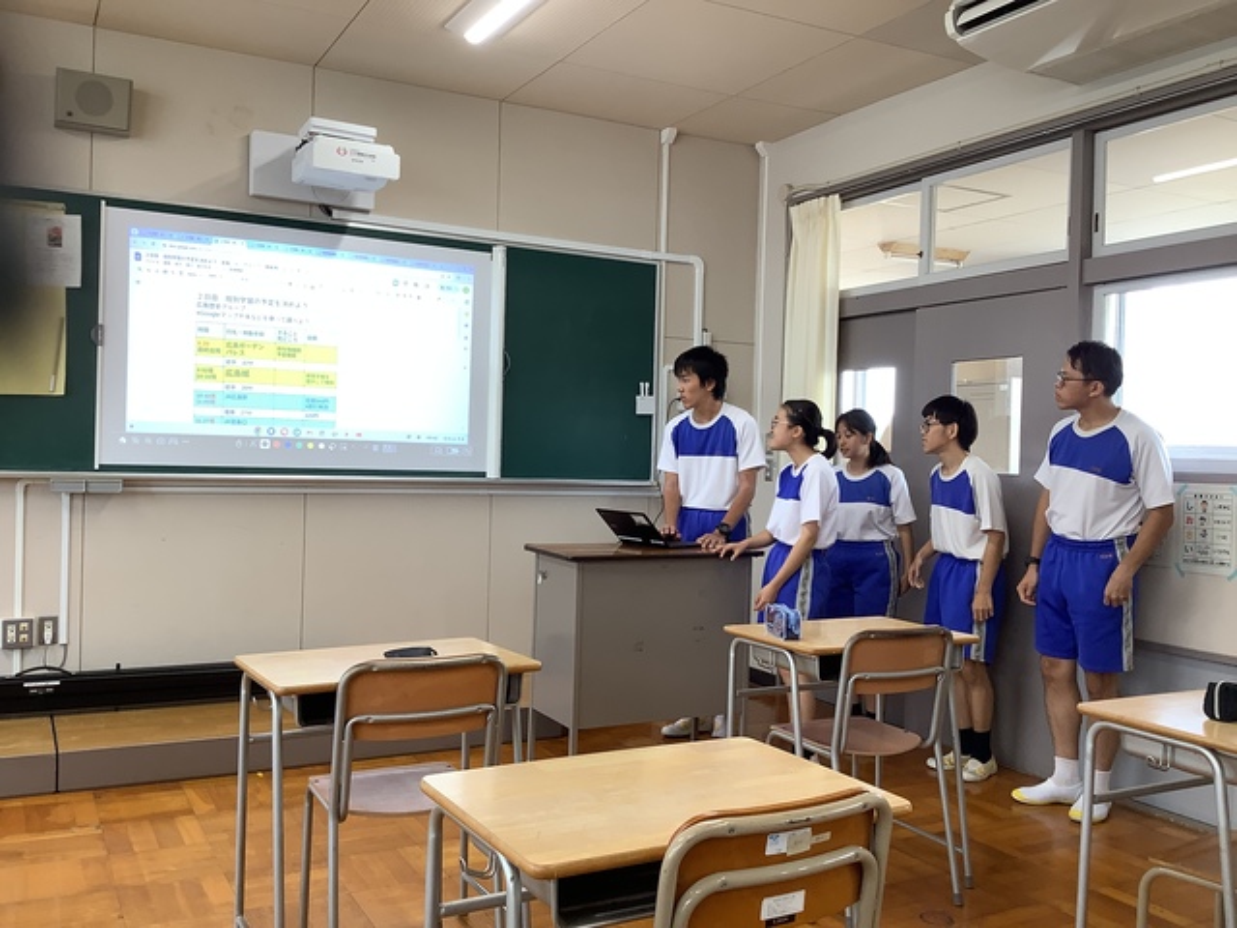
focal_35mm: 31
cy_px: 464
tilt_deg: -2.7
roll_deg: -1.2
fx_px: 1108
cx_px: 618
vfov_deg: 45.4
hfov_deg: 58.4
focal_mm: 3.3
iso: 50
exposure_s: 1/50
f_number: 2.4
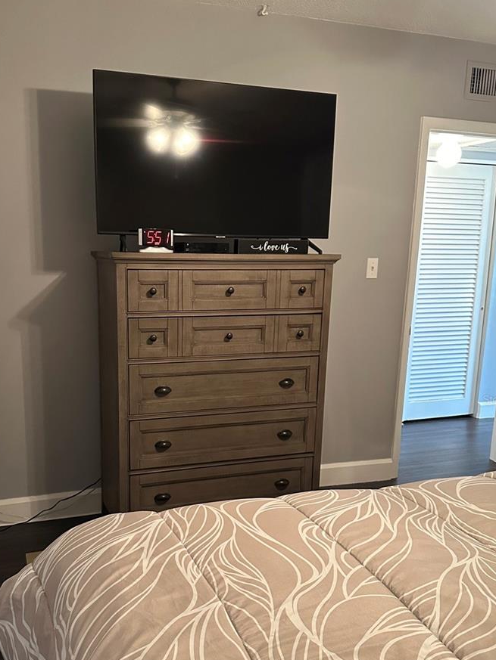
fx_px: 630
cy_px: 399
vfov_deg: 54.9
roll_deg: -2.0
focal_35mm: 33
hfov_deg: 42.7
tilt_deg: -12.2
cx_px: 196
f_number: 1.78
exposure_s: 1/60
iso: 640
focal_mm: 6.86
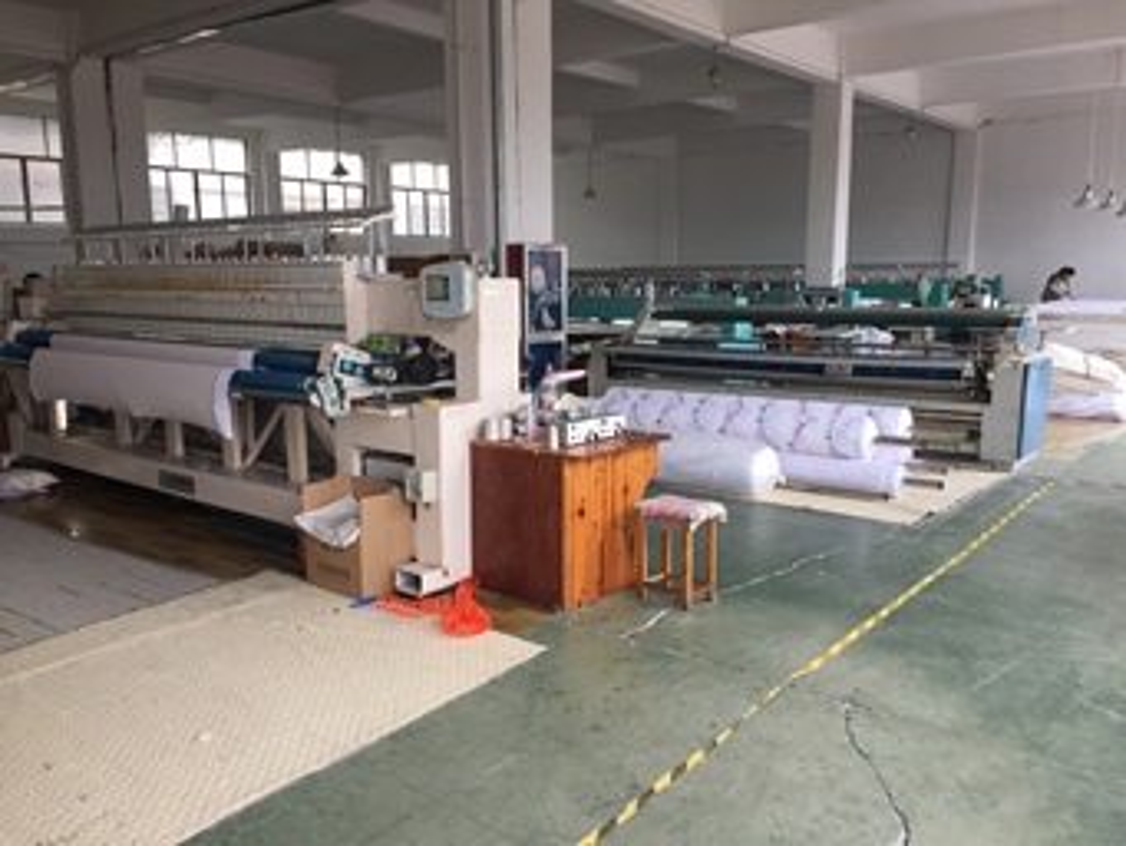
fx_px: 944
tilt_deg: -10.2
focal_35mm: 29
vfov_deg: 48.3
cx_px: 563
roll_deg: -0.1
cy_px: 423
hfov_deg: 61.6
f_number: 2.2
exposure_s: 1/100
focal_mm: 4.15
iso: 40
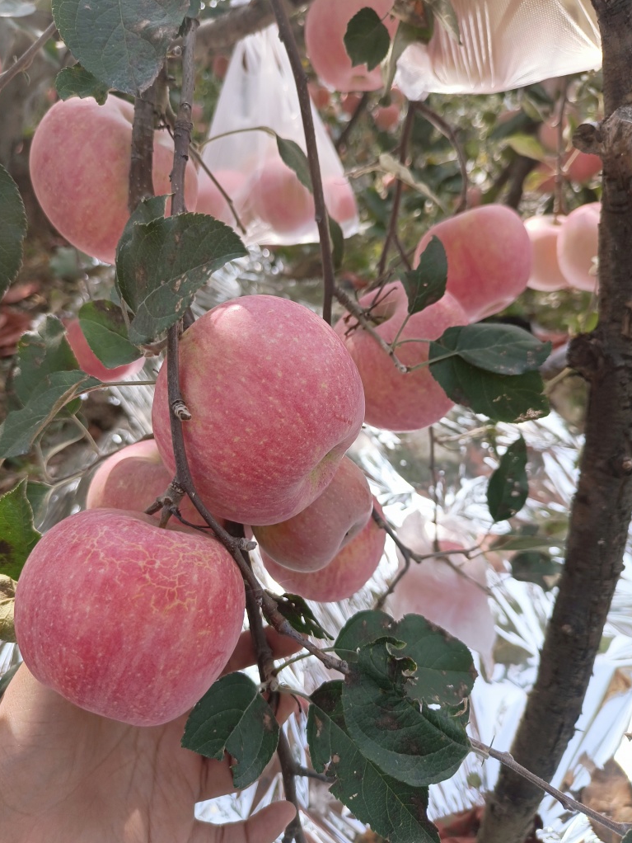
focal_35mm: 24
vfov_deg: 71.6
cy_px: 425
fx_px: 584
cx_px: 322
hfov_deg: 56.8
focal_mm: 5.59
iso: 100
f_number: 16
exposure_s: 1/200
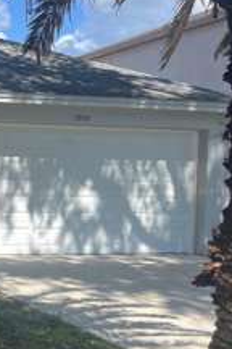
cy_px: 191
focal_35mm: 60
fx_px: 580
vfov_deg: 33.4
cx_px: -151
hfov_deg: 18.8
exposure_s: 1/1404
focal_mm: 5.1
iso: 50
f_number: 1.6
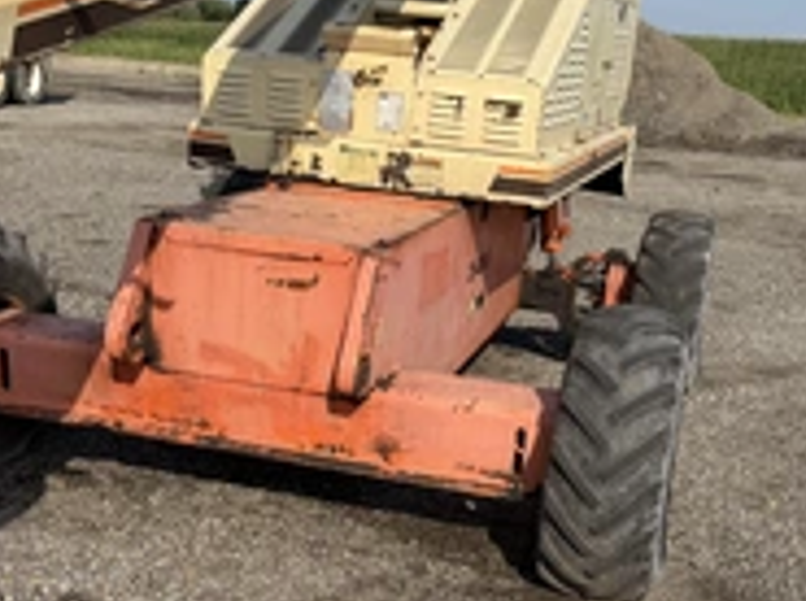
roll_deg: -3.7
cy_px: 418
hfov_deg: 36.9
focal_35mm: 52
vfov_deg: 27.7
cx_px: 405
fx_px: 1208
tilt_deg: -19.2
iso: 100
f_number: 1.78
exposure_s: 1/6173
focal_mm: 6.76
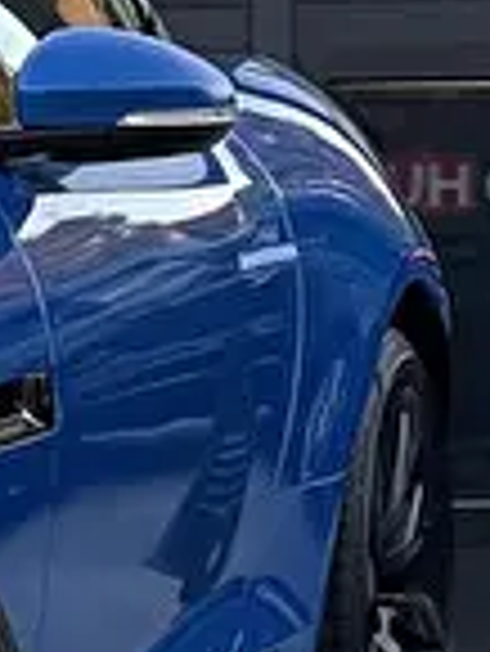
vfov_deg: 4.2
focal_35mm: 471
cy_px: 277
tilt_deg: -2.5
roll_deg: +0.8
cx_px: -782
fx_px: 8876
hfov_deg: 3.1
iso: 32
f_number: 2.2
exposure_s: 1/167
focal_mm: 7.5
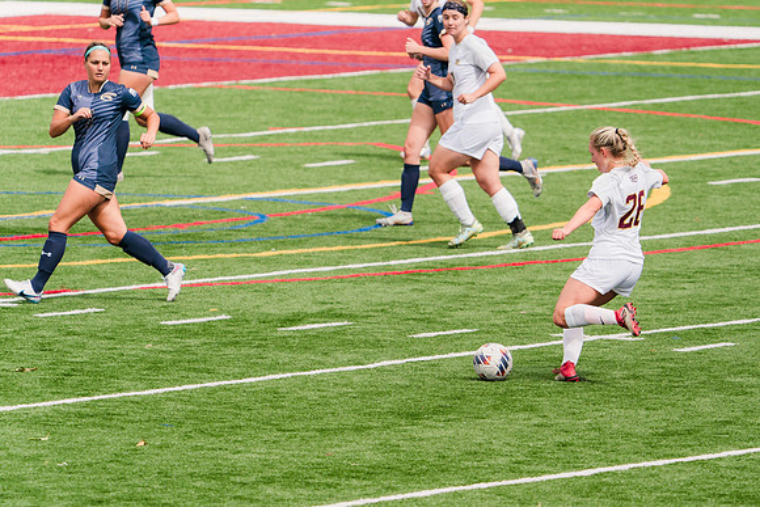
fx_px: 9373
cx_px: 470
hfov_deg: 4.6
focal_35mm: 444
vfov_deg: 3.1
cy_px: 254
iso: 400
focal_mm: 359
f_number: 6.3
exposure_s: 1/1600
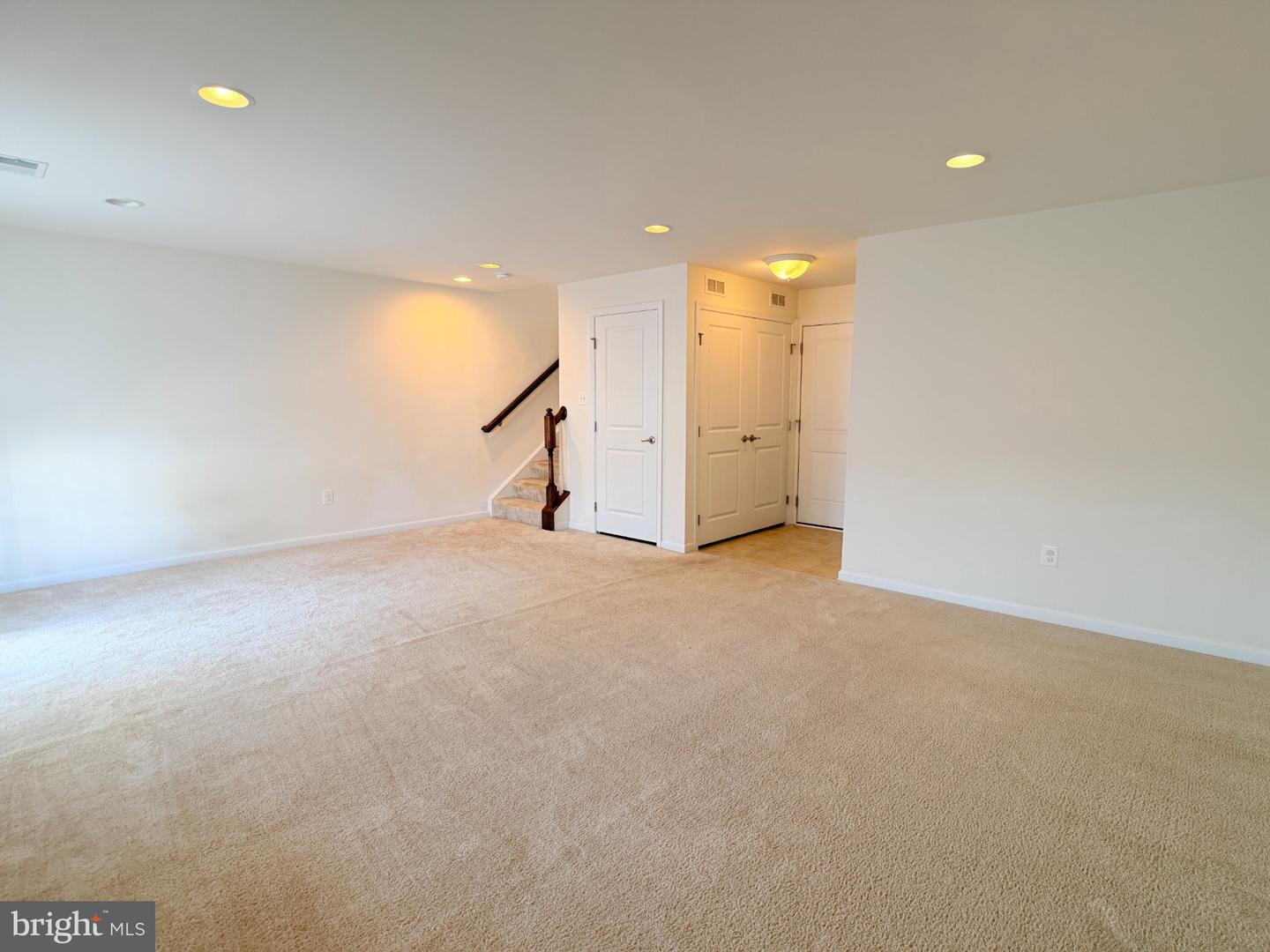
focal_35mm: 24
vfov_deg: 56.8
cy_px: 476
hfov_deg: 71.6
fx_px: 881
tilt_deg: -7.1
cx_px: 635
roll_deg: -0.4
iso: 160
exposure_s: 1/120
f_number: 1.78
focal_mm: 6.76
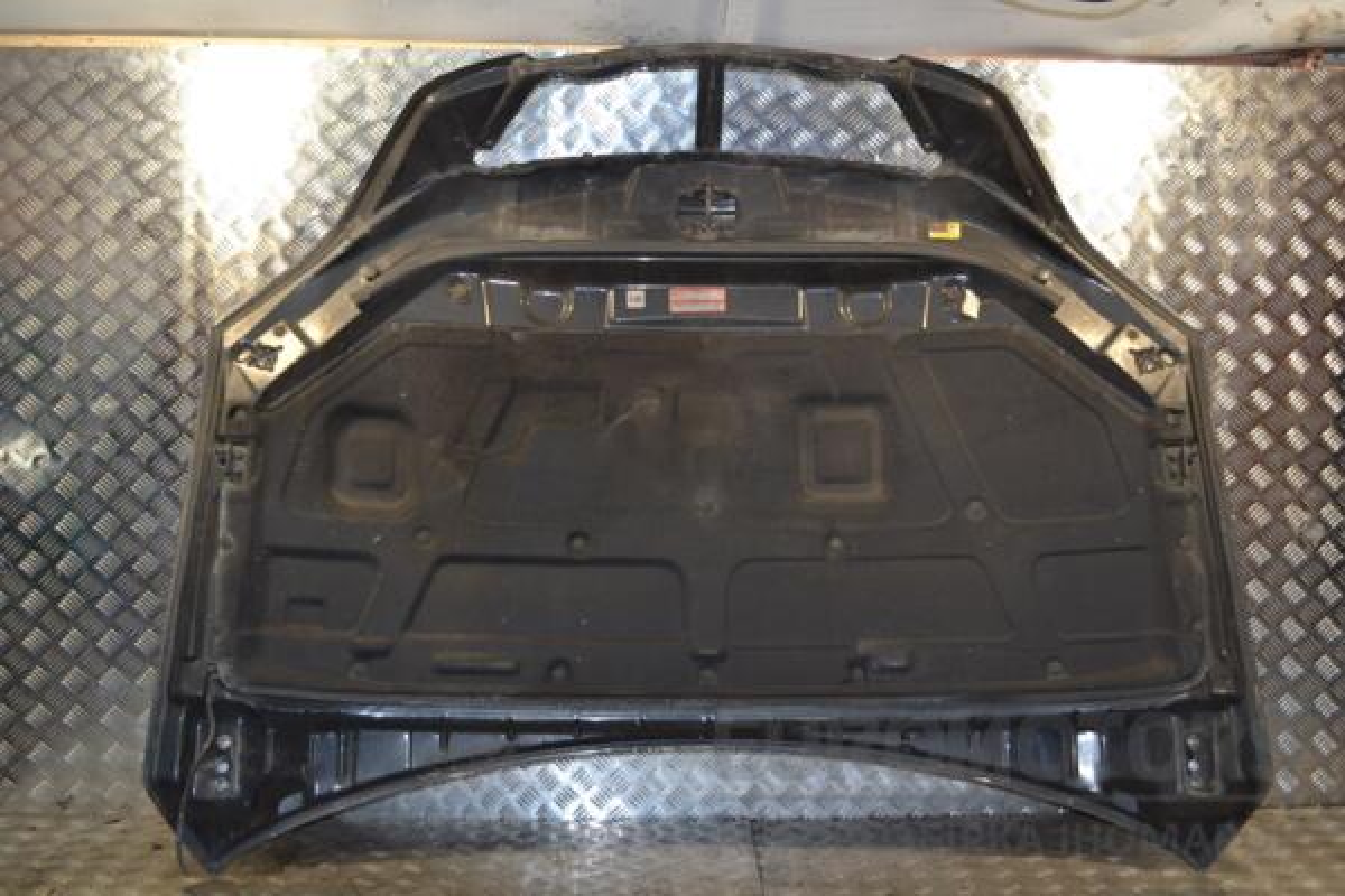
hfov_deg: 46.4
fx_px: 1569
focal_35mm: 42
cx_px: 672
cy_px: 448
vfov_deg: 31.9
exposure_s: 1/125
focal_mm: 28
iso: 250
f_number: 4.5
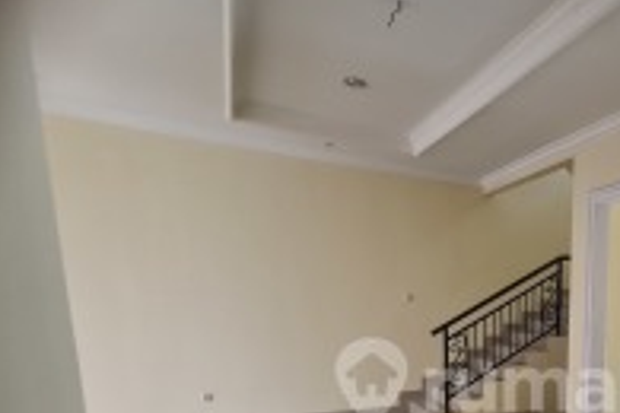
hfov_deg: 60.2
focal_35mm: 25
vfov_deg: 45.6
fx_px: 431
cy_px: 384
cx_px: 563
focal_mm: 2.22
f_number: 2.2
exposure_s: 1/60
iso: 125
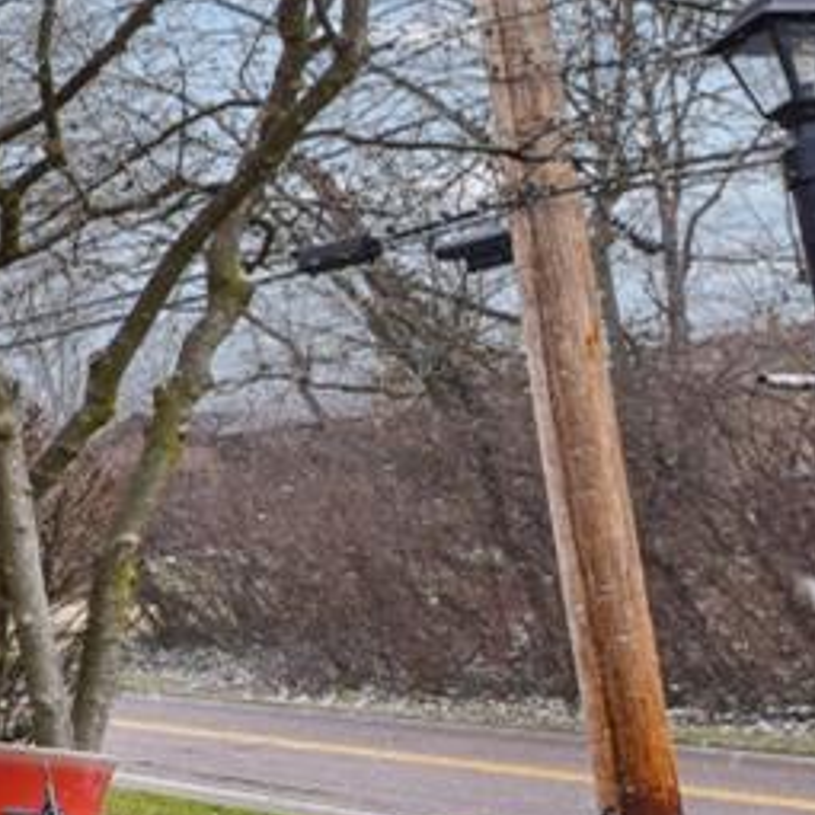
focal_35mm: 70
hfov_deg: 12.8
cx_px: -1425
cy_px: 205
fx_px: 1865
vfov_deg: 24.4
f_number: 8
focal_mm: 14
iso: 400
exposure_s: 1/320
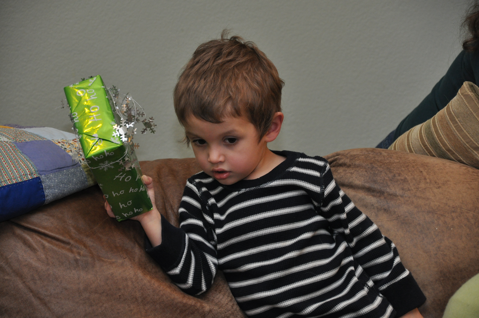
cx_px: 240
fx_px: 2093
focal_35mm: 158
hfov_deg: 13.1
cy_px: 159
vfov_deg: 8.7
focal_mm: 105
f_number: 5.6
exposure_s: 1/60
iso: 800
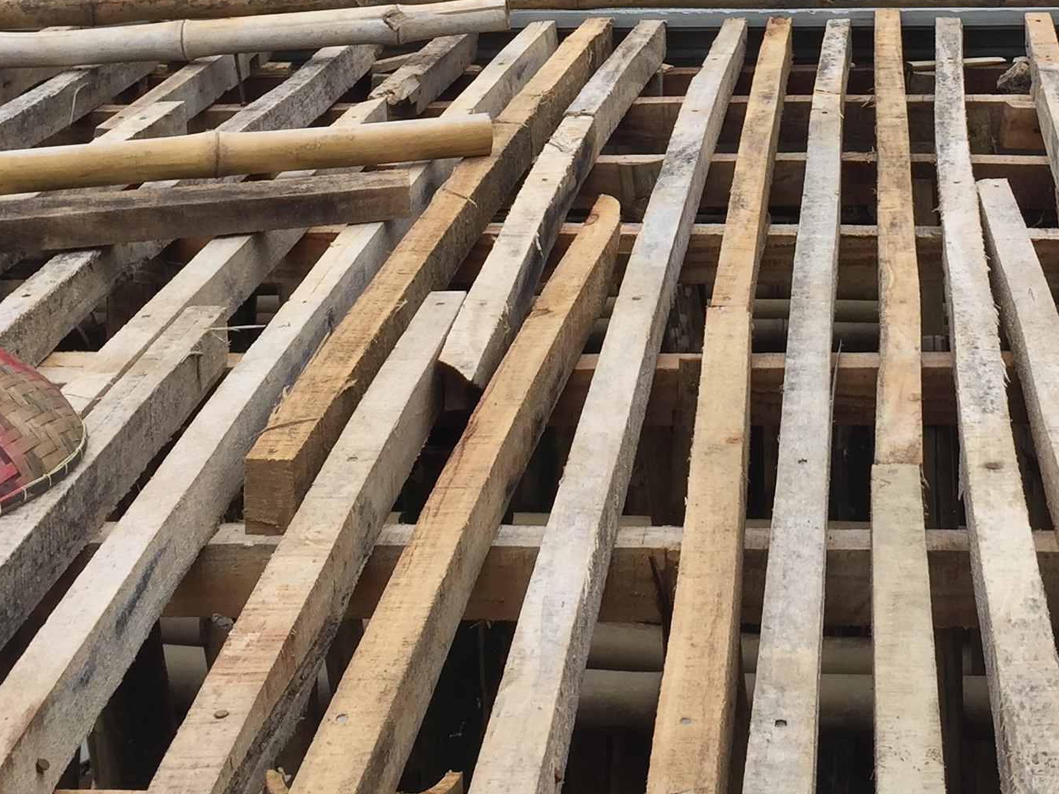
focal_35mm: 71
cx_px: 810
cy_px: -51
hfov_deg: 27.0
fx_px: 2172
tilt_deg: -9.1
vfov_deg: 19.9
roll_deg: -2.1
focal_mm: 4.15
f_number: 2.2
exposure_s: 1/520
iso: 32
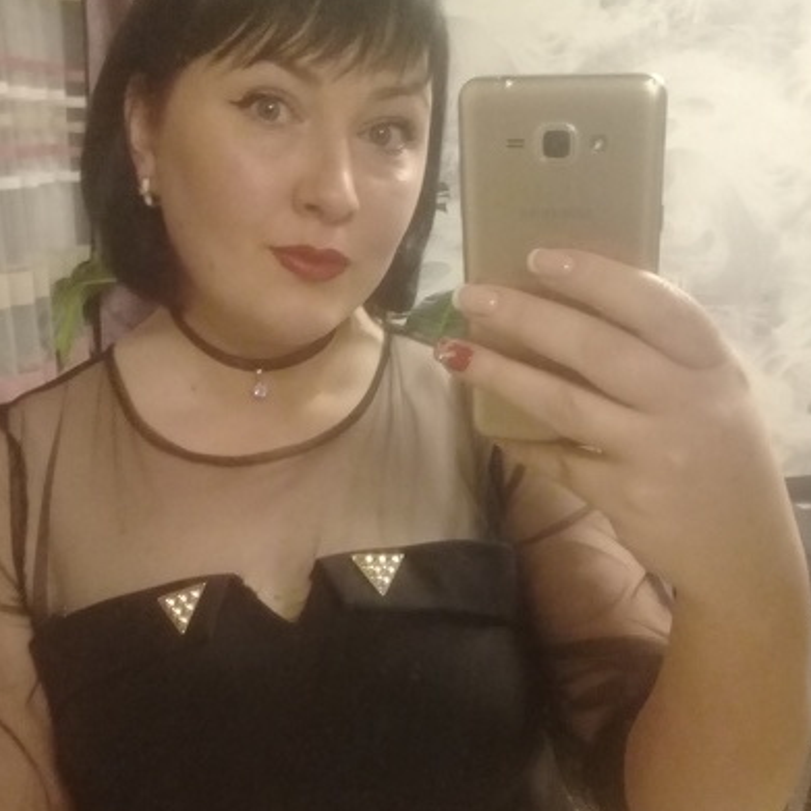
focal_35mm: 42
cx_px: 375
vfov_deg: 39.9
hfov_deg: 40.0
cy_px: 463
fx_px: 1113
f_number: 2.2
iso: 500
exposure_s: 1/17
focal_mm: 3.3
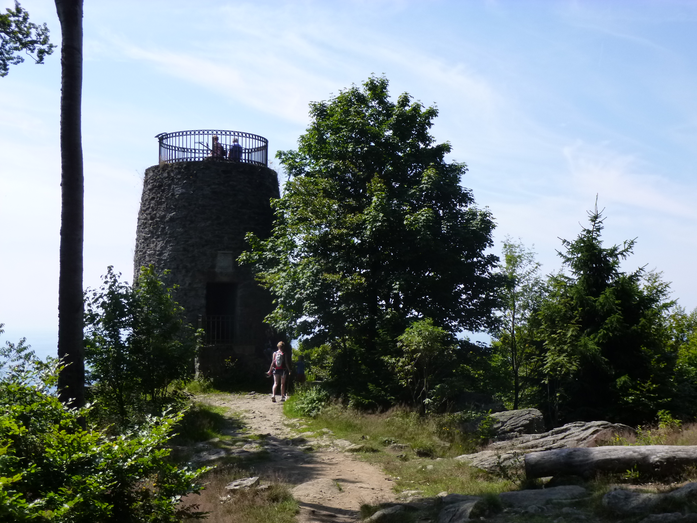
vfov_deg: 32.2
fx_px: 906
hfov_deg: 42.1
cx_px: 348
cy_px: 262
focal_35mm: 45
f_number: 3.9
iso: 160
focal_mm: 8
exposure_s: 1/640
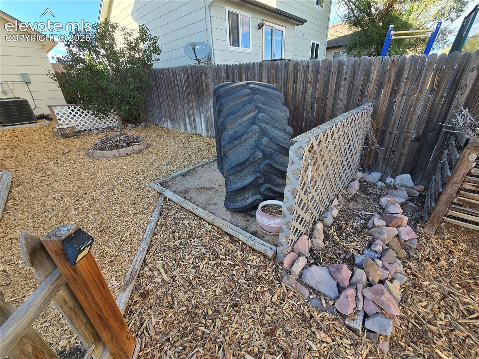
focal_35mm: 13
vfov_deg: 89.9
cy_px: 180
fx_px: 180
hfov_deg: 106.2
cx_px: 240
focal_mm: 2.2
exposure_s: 1/294
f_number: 2.2
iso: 50
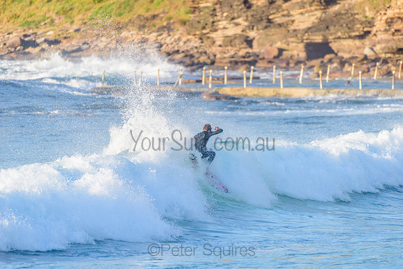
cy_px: 134
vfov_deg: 2.8
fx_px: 5598
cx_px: 202
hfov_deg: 4.1
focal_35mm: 500
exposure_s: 1/2000
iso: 560
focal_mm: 500
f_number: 5.6
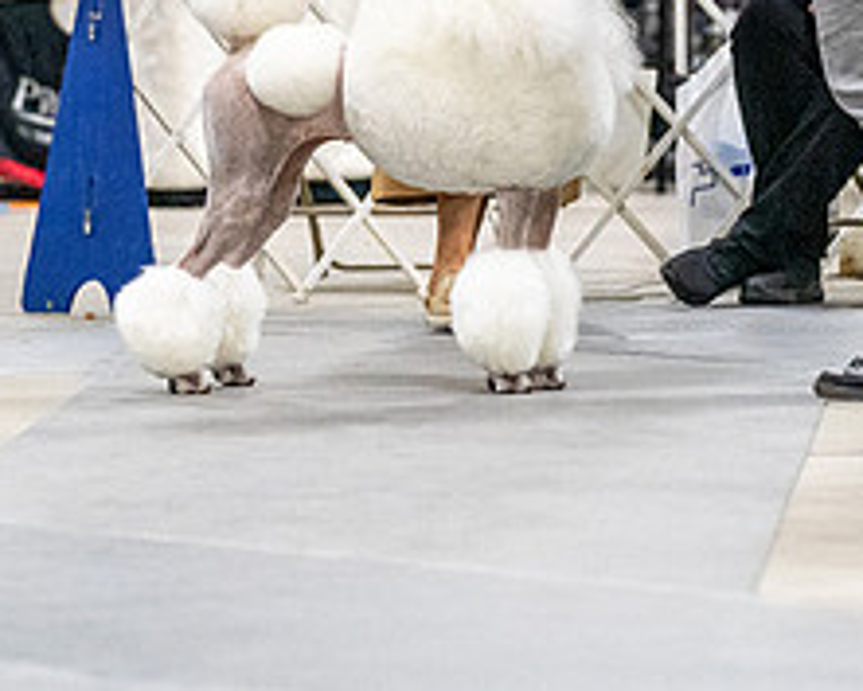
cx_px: 459
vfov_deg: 3.3
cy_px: -70
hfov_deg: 4.2
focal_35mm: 462
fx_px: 11805
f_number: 3.2
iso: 6400
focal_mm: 161
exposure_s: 1/320
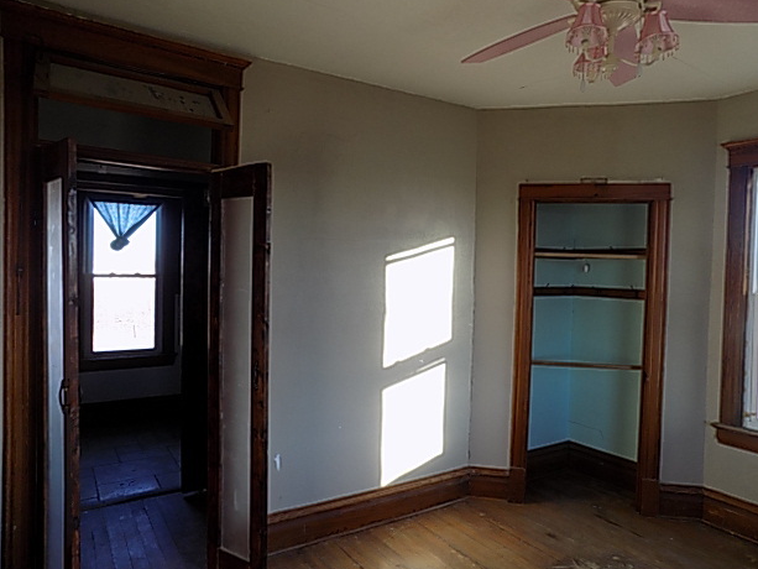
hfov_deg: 71.6
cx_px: 376
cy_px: 281
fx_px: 526
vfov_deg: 56.8
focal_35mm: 24
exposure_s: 1/30
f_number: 3.1
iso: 100
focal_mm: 4
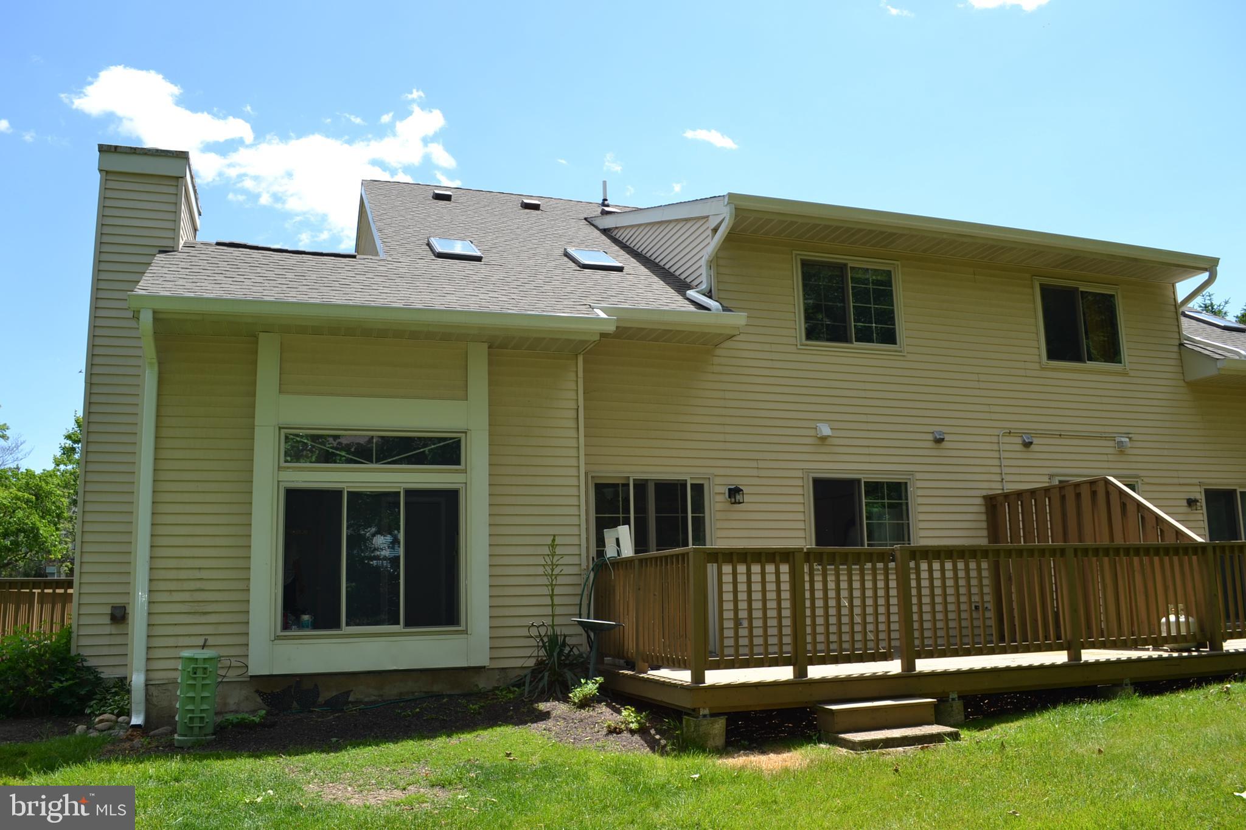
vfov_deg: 47.9
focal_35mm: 27
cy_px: 415
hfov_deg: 67.4
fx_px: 934
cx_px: 623
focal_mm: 18
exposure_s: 1/200
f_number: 7.1
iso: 100
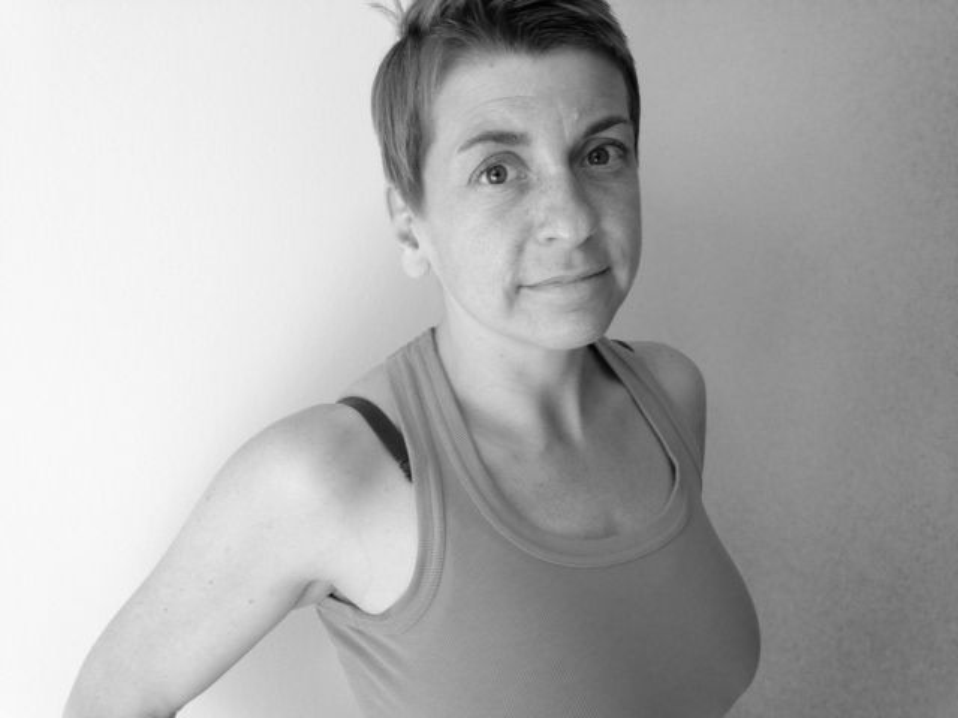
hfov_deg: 55.4
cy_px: 359
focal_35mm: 33
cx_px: 479
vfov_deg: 42.9
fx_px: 913
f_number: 2.4
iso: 64
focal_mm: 4.12
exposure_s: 1/120
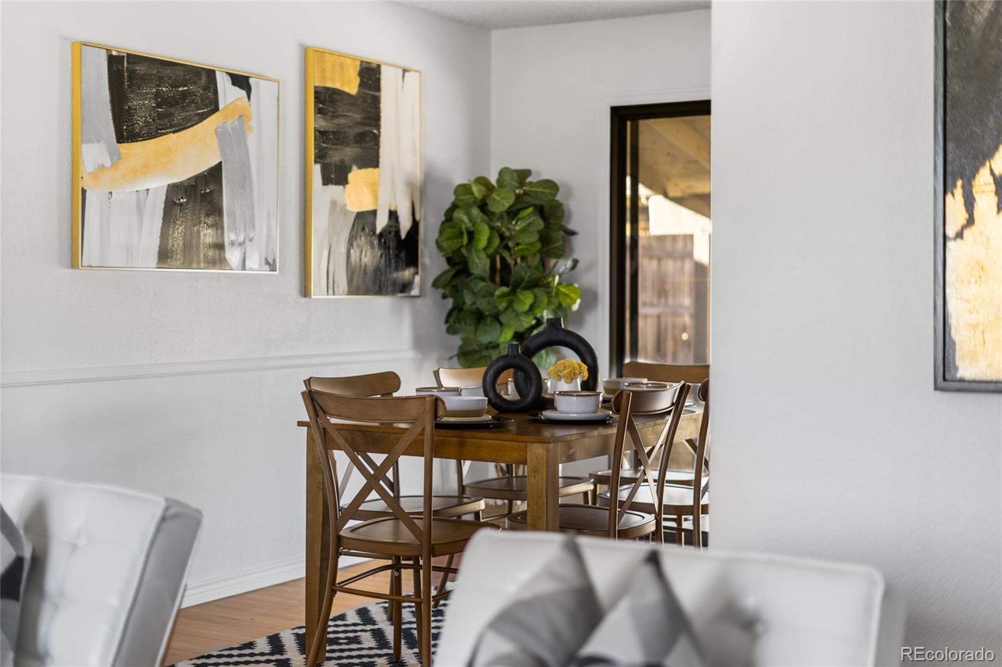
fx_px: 1391
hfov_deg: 39.6
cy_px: 334
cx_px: 501
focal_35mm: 50
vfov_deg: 27.0
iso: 125
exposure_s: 1/15
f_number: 1.8
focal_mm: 50
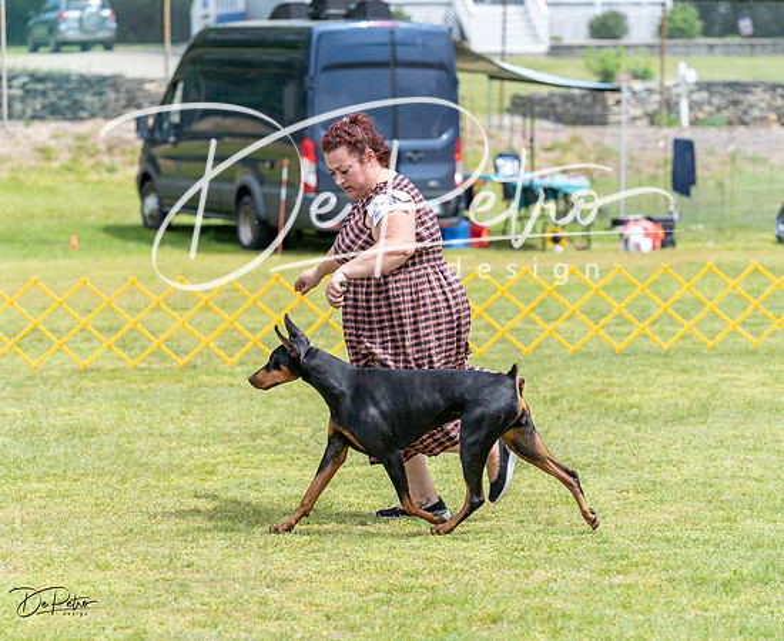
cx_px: 389
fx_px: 3401
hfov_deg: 13.2
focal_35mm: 145
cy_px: 321
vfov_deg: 10.8
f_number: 4
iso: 100
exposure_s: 1/800
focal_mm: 125
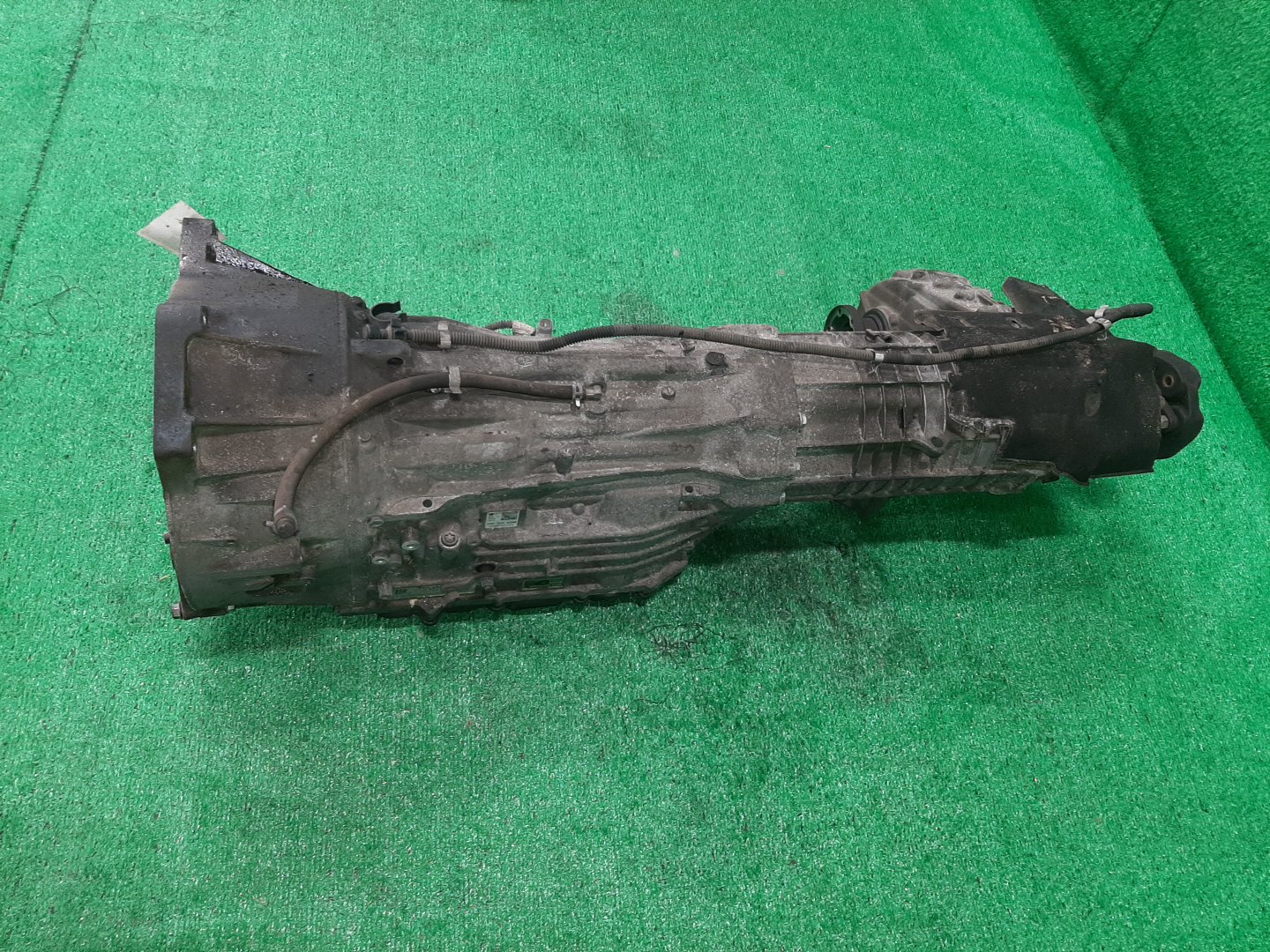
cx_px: 635
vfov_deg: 53.1
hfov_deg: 67.3
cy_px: 476
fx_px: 954
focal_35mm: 26
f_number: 1.7
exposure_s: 1/50
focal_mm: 3.93
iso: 119
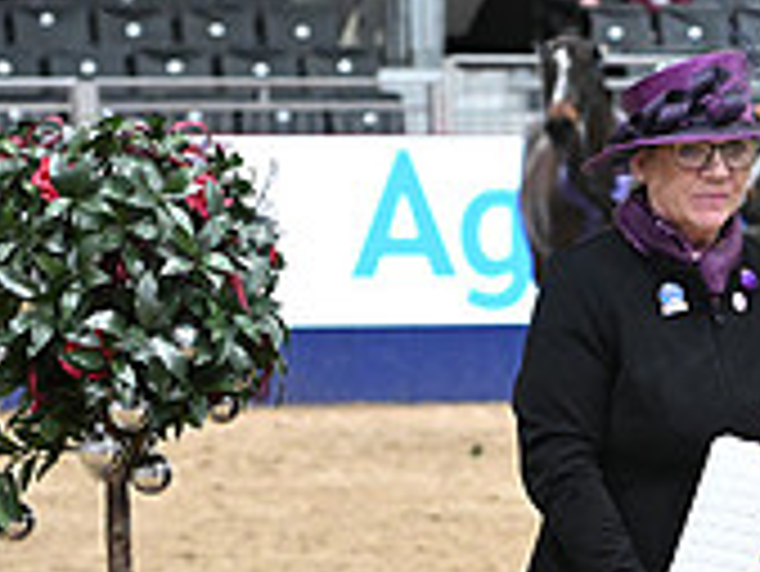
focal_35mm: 270
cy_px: 403
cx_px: 1295
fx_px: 5932
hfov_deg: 7.2
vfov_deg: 5.5
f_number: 4.5
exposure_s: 1/500
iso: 6400
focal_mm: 82
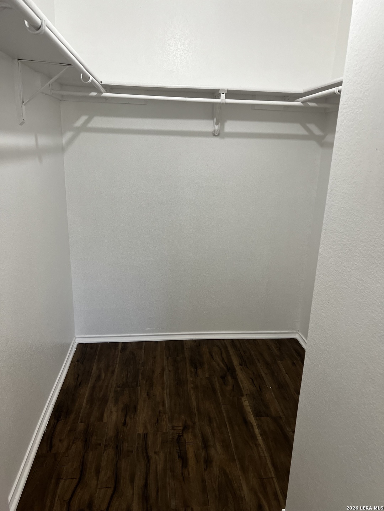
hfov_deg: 53.1
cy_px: 256
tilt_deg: -15.2
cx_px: 192
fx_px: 385
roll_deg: +0.1
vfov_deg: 67.3
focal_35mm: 26
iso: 125
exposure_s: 1/120
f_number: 1.5
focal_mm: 5.7
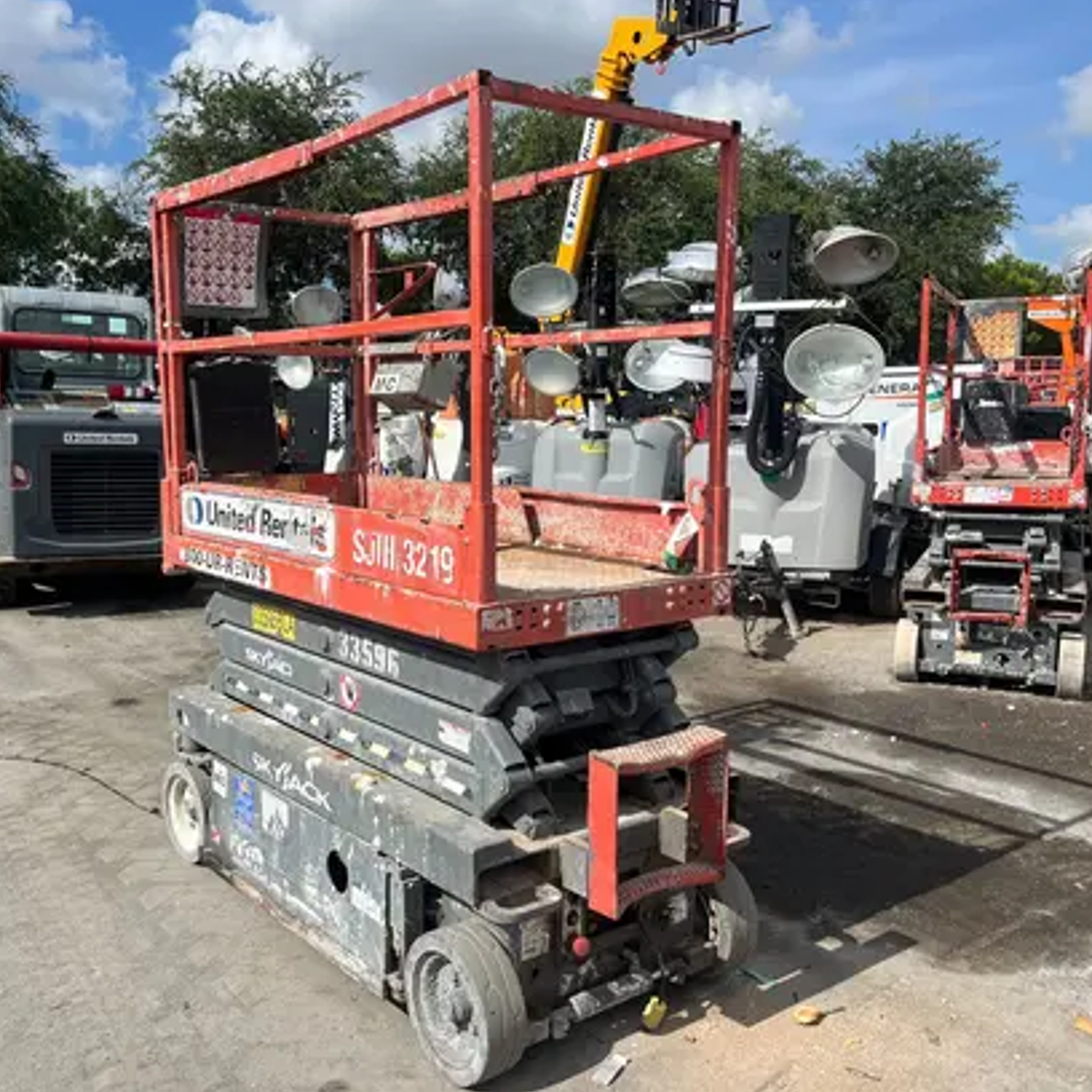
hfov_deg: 52.3
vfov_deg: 52.5
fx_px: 1106
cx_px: 455
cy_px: 542
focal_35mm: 31
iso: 50
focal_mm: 5.1
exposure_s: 1/4854
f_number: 1.6
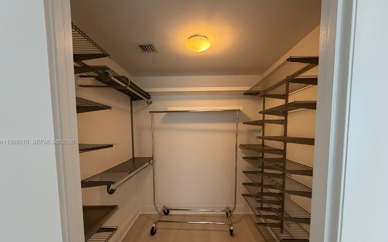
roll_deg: +0.9
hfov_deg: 101.5
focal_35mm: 15
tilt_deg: -4.5
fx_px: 159
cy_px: 142
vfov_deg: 74.2
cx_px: 194
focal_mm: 2.22
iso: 320
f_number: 2.2
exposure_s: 1/60
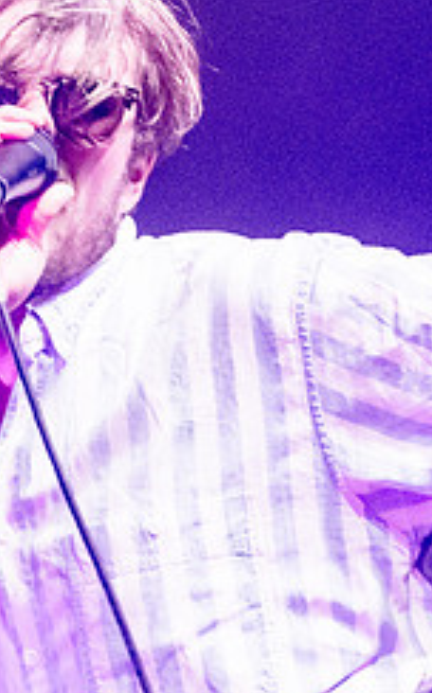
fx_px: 7855
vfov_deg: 5.1
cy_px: 258
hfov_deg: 3.1
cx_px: 120
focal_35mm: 416
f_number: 2.8
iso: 5000
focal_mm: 130
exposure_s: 1/400
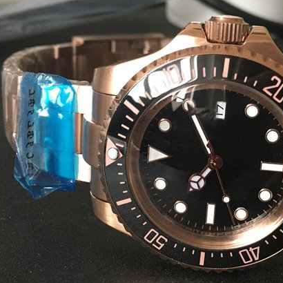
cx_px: 216
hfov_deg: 33.3
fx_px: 462
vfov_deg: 34.0
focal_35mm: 50
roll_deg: -4.0
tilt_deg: -26.6
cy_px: 134
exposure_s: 1/25
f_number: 2.2
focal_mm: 4.15
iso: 200
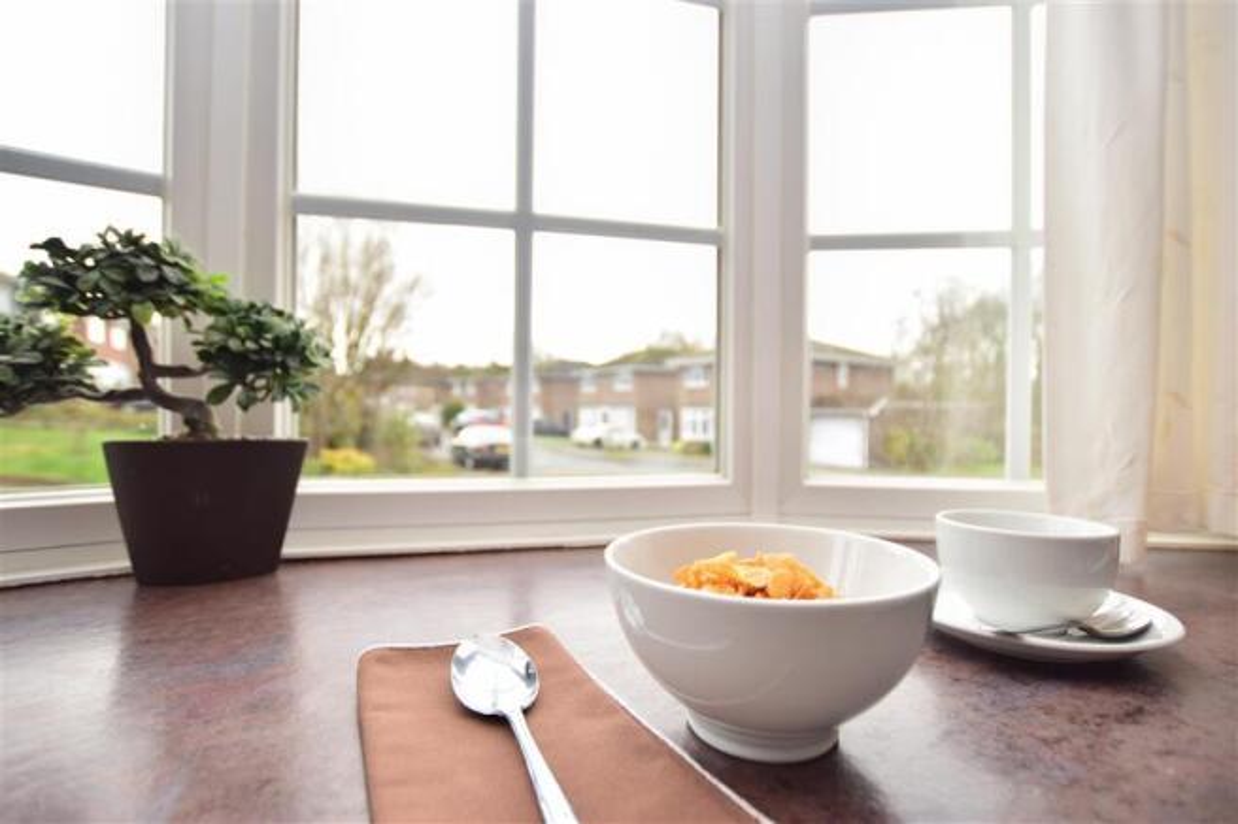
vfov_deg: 72.0
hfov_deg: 95.0
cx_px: 619
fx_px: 567
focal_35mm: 16
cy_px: 412
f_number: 3.5
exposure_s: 1/200
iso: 320
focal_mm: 11
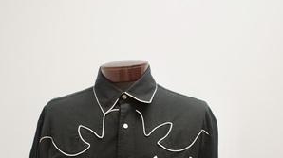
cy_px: 159
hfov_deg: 36.6
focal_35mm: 57
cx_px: 142
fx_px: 427
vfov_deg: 20.3
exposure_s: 1/160
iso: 1600
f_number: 3.8
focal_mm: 24
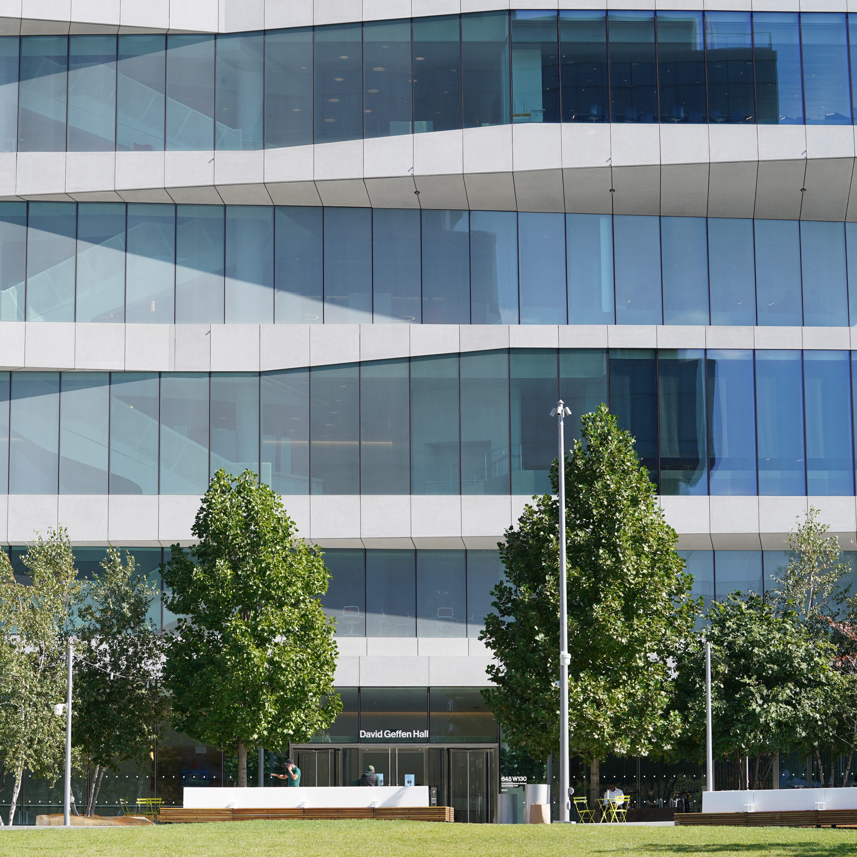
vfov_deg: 19.3
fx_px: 2521
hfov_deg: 19.2
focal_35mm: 90
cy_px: 432
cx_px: 283
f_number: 6.3
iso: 100
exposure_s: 1/160
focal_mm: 70
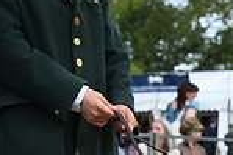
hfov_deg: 10.4
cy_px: 285
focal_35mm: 194
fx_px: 1254
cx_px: 300
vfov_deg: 6.9
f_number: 5.6
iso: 500
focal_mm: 50
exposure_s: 1/1250
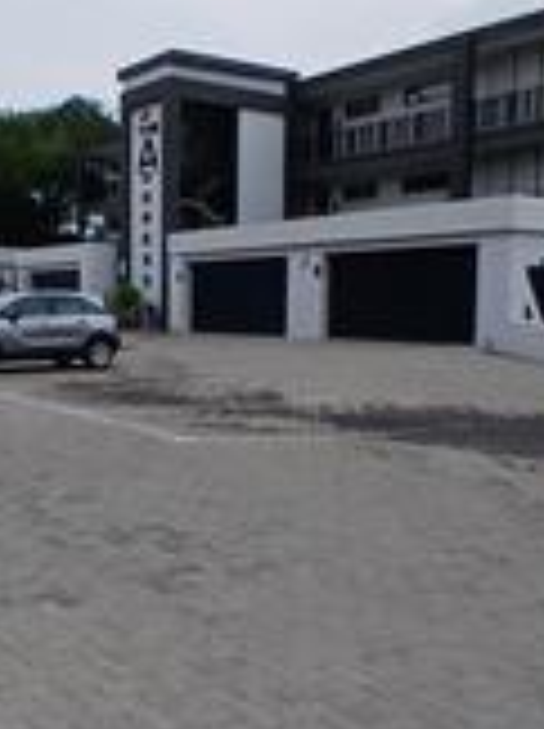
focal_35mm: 42
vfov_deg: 44.8
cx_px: 130
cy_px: 378
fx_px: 882
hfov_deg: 33.5
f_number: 2.2
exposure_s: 1/2494
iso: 50
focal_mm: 1.4
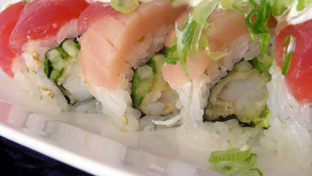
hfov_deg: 30.6
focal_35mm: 69
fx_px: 571
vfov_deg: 17.5
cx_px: 156
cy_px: 82
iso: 200
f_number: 4
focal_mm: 10.5
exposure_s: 1/668
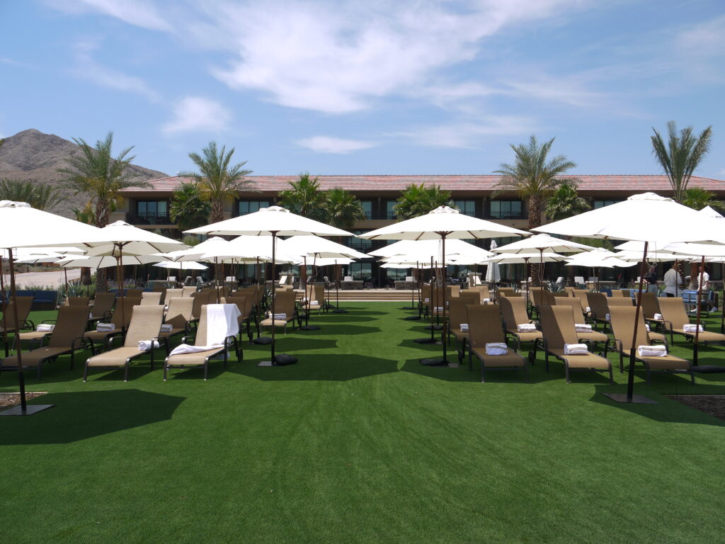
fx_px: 586
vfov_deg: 49.7
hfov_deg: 63.4
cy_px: 272
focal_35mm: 28
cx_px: 362
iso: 160
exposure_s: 1/500
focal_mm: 14
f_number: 8
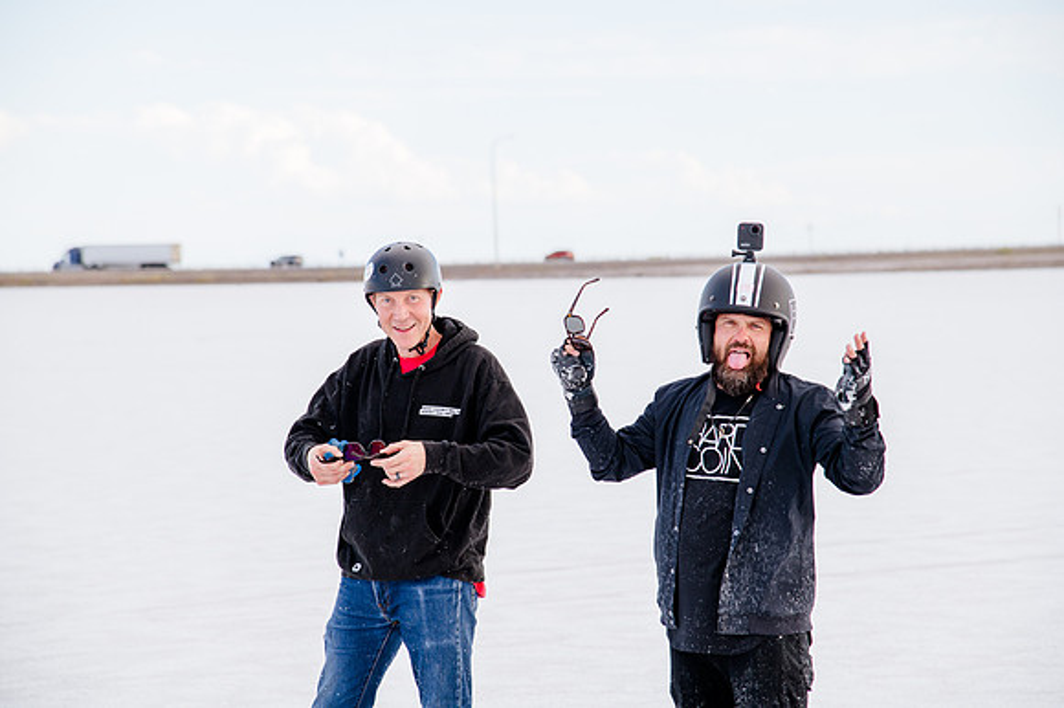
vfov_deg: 11.4
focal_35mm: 120
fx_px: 3545
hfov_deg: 17.1
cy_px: 354
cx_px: 532
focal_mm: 120
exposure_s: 1/500
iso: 250
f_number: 5.6
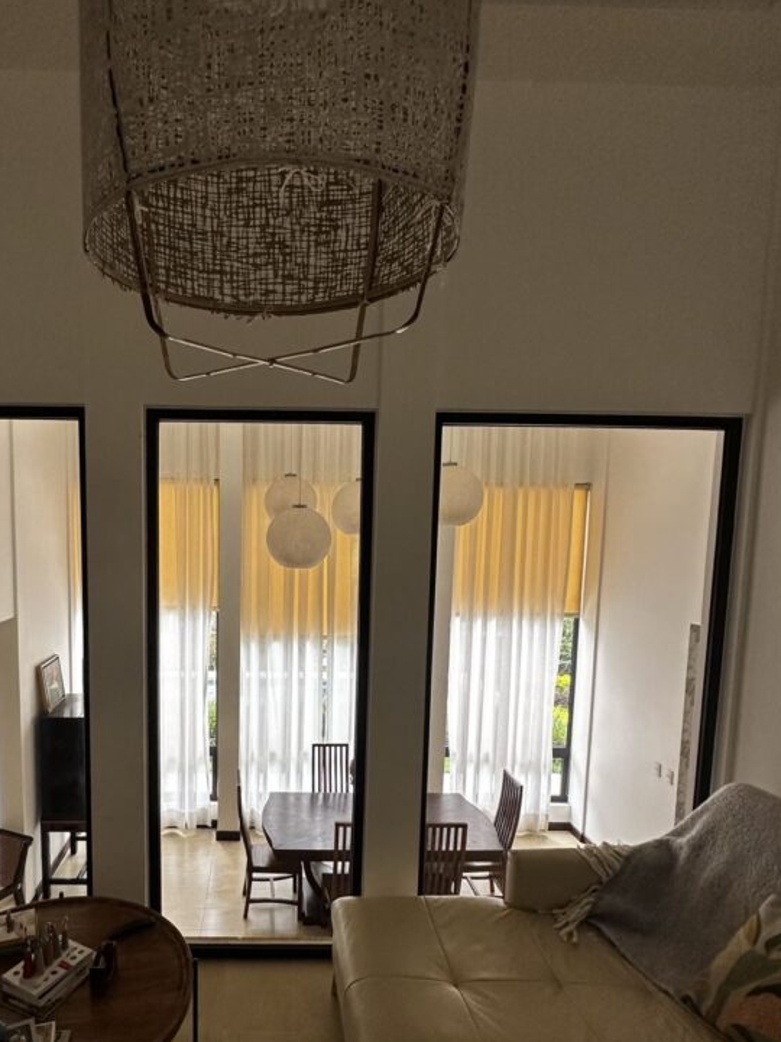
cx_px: 270
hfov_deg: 62.1
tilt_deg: -4.6
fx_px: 632
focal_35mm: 21
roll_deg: -1.6
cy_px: 592
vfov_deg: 78.6
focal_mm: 2.2
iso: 200
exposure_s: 1/120
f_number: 2.2
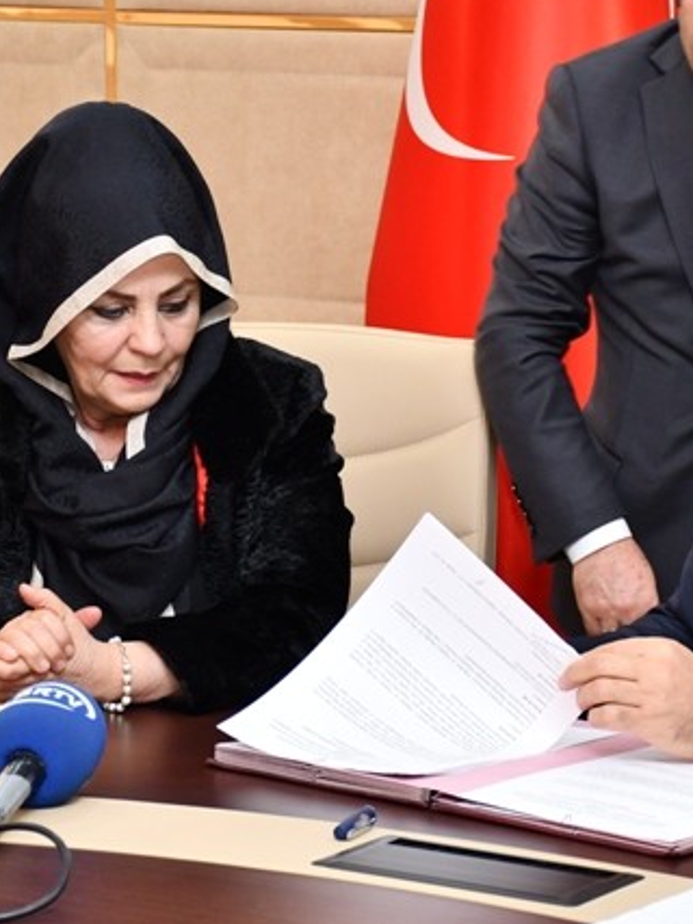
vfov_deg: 14.6
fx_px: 3605
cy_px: 408
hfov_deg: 11.0
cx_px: 509
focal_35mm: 135
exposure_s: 1/60
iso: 1100
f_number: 4.8
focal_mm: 50
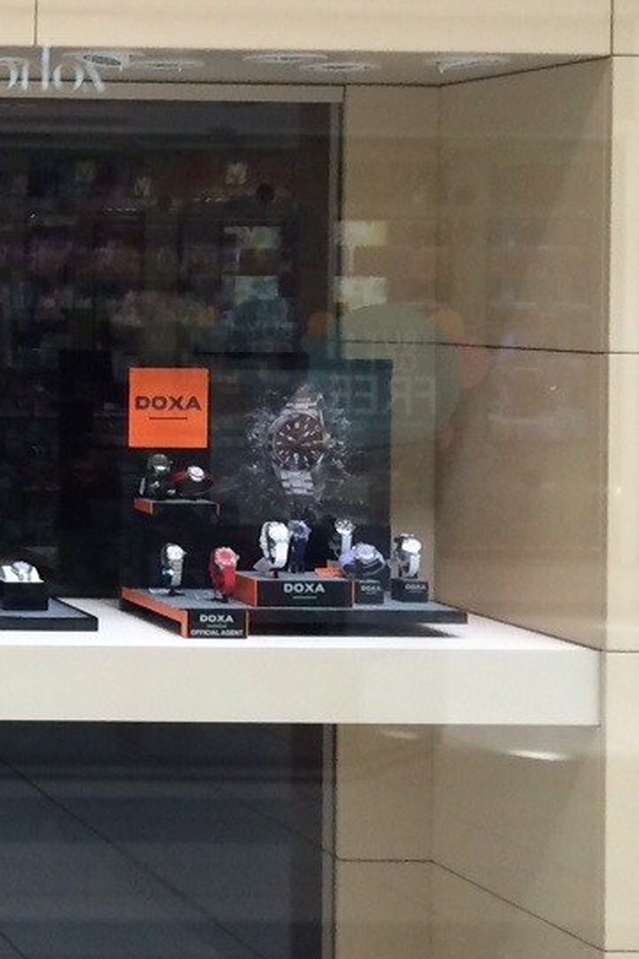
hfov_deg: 13.0
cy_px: 251
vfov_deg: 21.5
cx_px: -538
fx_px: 2504
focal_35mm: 94
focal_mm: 4.12
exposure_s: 1/30
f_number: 2.2
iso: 50
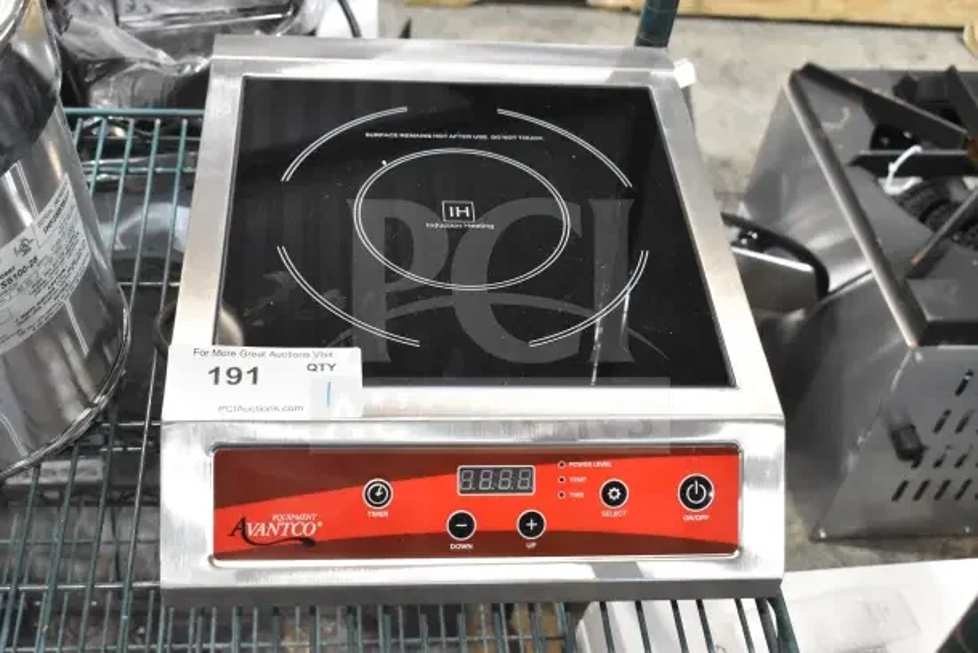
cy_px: 326
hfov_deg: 43.6
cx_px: 489
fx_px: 1223
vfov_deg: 29.9
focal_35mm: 45
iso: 6400
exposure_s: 1/200
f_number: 7.1
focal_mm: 30
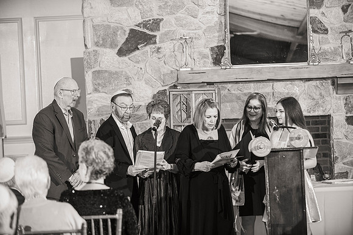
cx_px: 176
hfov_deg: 18.6
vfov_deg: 12.5
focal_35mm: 110
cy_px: 118
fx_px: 1079
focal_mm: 110
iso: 1250
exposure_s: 1/125
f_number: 3.2
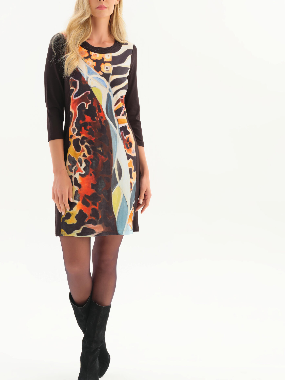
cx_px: 97
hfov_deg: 14.6
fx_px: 1109
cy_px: 184
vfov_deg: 19.4
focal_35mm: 101
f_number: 7.1
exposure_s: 1/125
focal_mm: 93.8
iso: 200
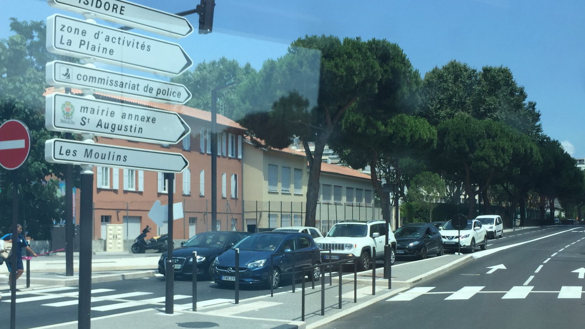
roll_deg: +0.5
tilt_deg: +2.9
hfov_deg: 44.6
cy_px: 234
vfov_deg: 25.7
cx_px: 310
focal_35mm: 46
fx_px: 713
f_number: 2.2
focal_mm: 4.15
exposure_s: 1/920
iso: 32
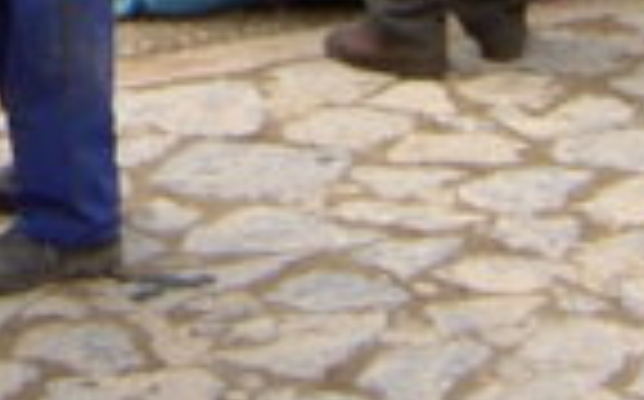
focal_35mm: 183
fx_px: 3208
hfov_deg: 11.3
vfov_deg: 6.8
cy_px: -483
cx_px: -34
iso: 50
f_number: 2.8
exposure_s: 1/200
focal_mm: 5.6
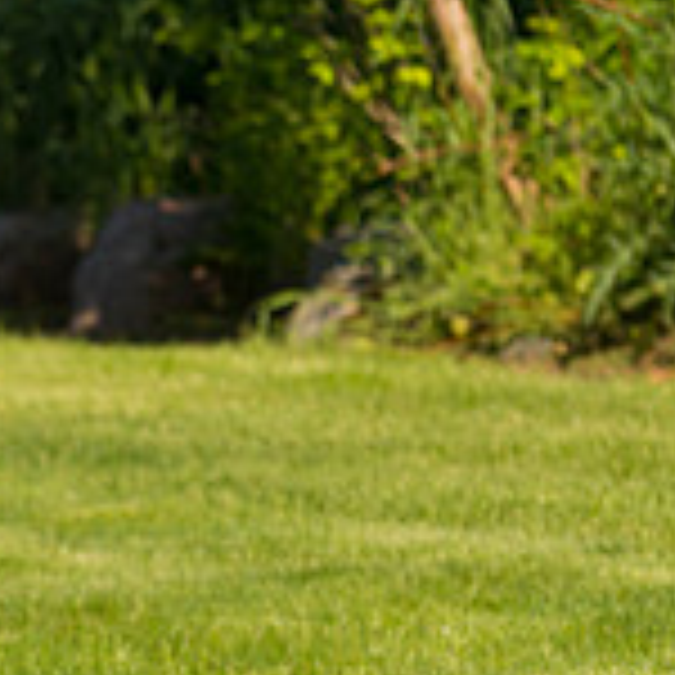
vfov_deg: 4.1
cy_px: 308
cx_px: -238
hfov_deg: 4.1
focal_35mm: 427
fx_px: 9420
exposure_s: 1/2000
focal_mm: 130
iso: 400
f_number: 5.6
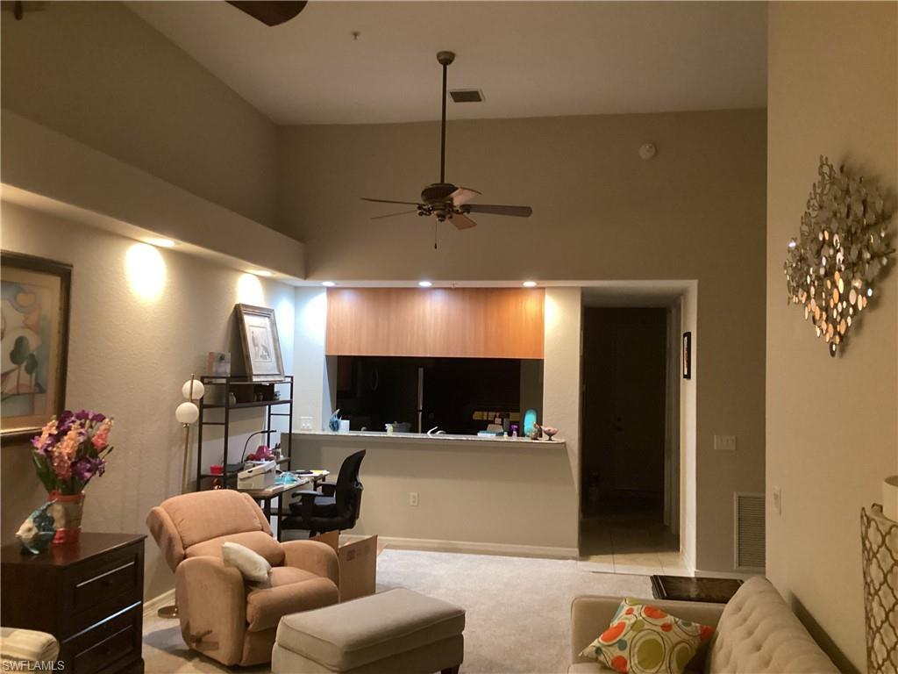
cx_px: 449
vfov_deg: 45.4
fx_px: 804
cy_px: 337
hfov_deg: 58.4
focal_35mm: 31
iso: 400
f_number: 2.4
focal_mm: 3.3
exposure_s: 1/40
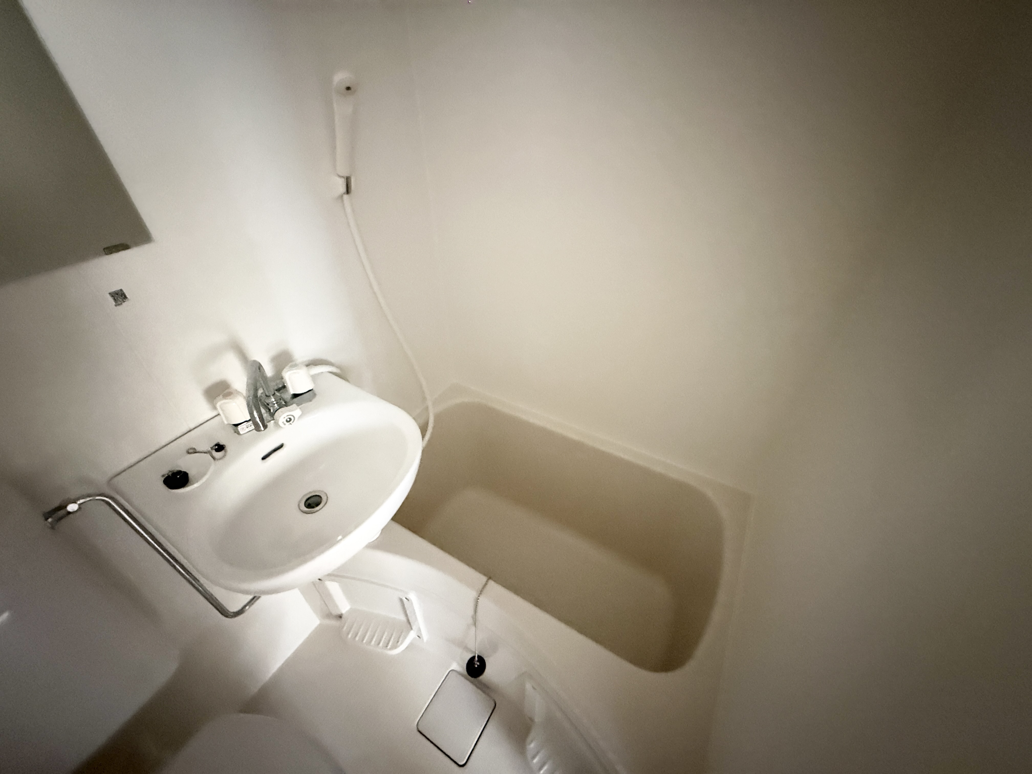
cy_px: 387
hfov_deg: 102.1
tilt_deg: -36.5
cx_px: 516
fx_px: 417
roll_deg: +1.2
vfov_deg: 85.7
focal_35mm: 14
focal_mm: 2.22
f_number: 2.2
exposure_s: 1/40
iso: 1600
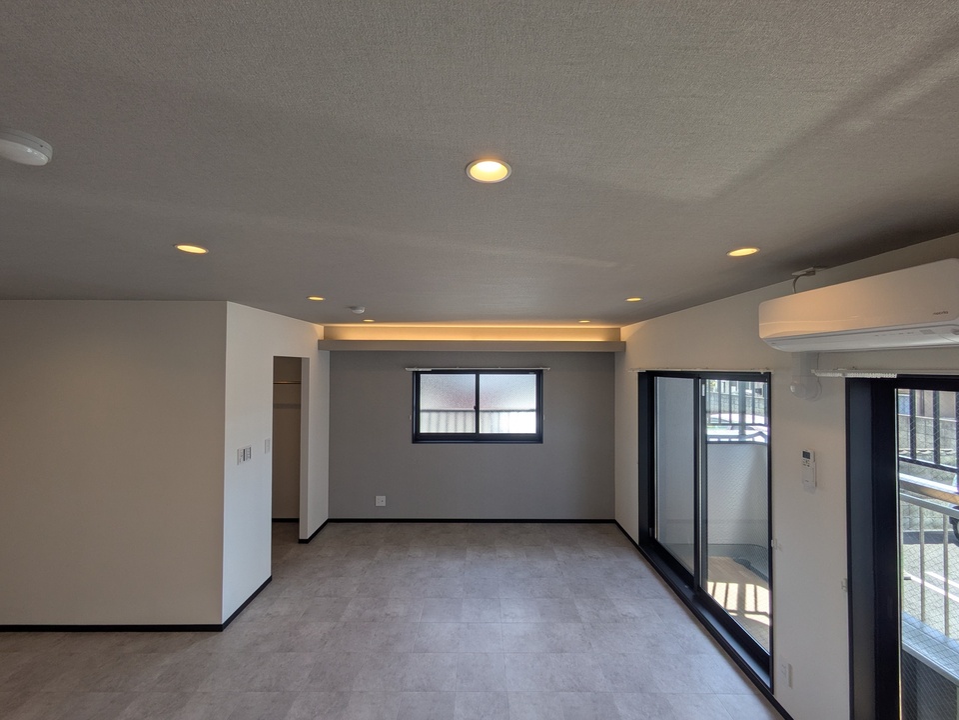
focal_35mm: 14
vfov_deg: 85.7
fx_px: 388
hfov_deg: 102.1
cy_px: 360
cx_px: 480
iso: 50
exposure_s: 1/298
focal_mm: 1.83
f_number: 2.2
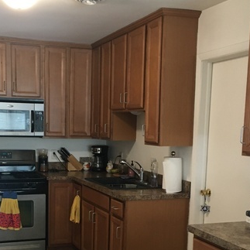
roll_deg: -0.8
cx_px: 89
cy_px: 184
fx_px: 433
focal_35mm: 53
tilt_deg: -6.0
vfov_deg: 31.7
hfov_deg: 32.0
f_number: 2.2
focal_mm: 4.15
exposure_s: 1/30
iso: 125
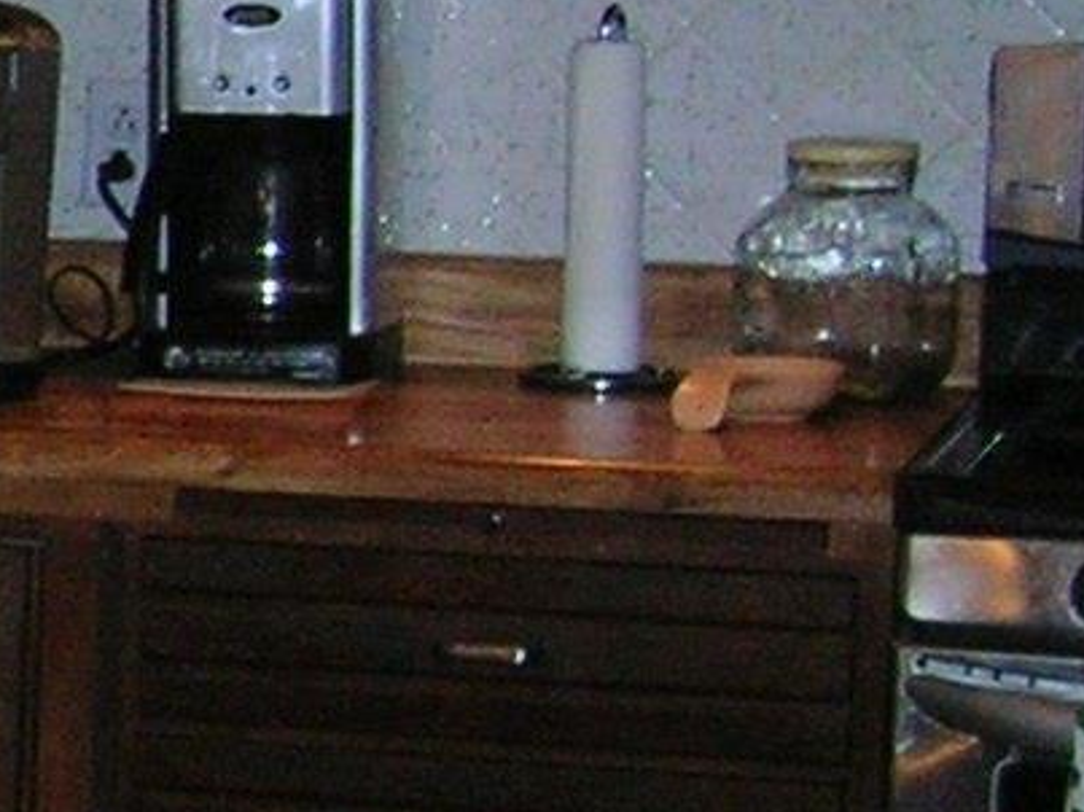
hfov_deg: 9.3
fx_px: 6042
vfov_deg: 7.7
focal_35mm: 193
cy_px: 215
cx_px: -1364
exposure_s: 1/60.1
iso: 102
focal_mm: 5.7
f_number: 2.9
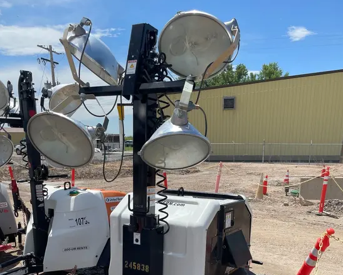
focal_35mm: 34
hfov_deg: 52.8
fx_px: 345
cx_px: 172
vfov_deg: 41.3
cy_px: 224
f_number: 1.6
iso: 50
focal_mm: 4.2
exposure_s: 1/4292
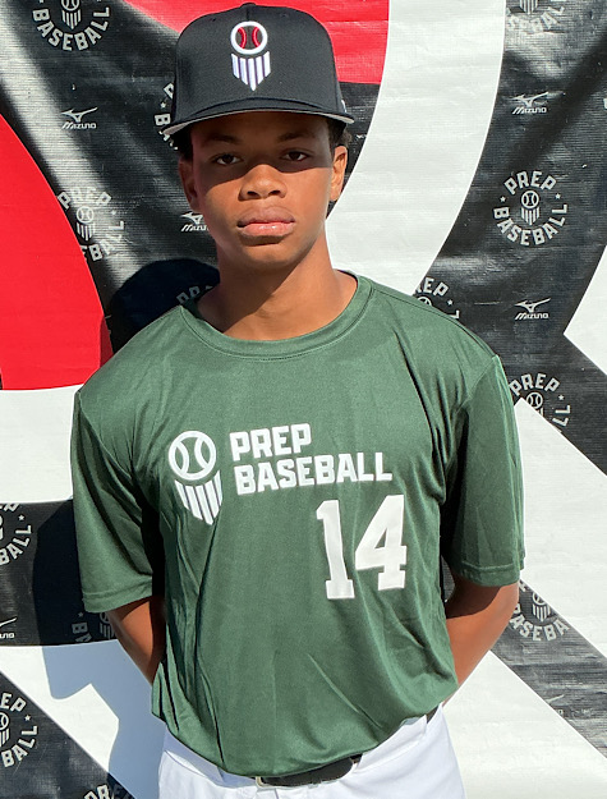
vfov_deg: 61.4
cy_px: 400
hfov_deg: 48.6
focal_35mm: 29
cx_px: 304
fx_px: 672
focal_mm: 3
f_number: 1.8
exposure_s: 1/3534
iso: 25
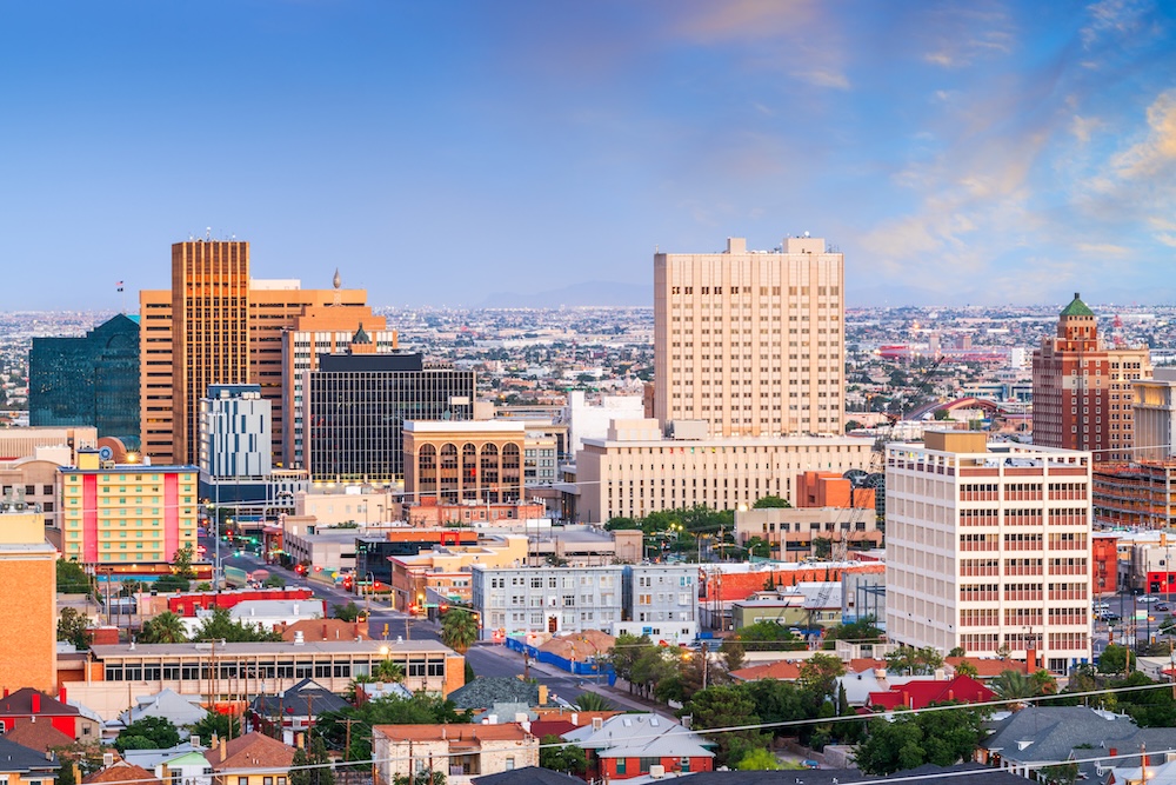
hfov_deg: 15.2
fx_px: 4410
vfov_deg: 10.2
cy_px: 392
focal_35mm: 135
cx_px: 588
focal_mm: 135
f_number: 16
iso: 64
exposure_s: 3
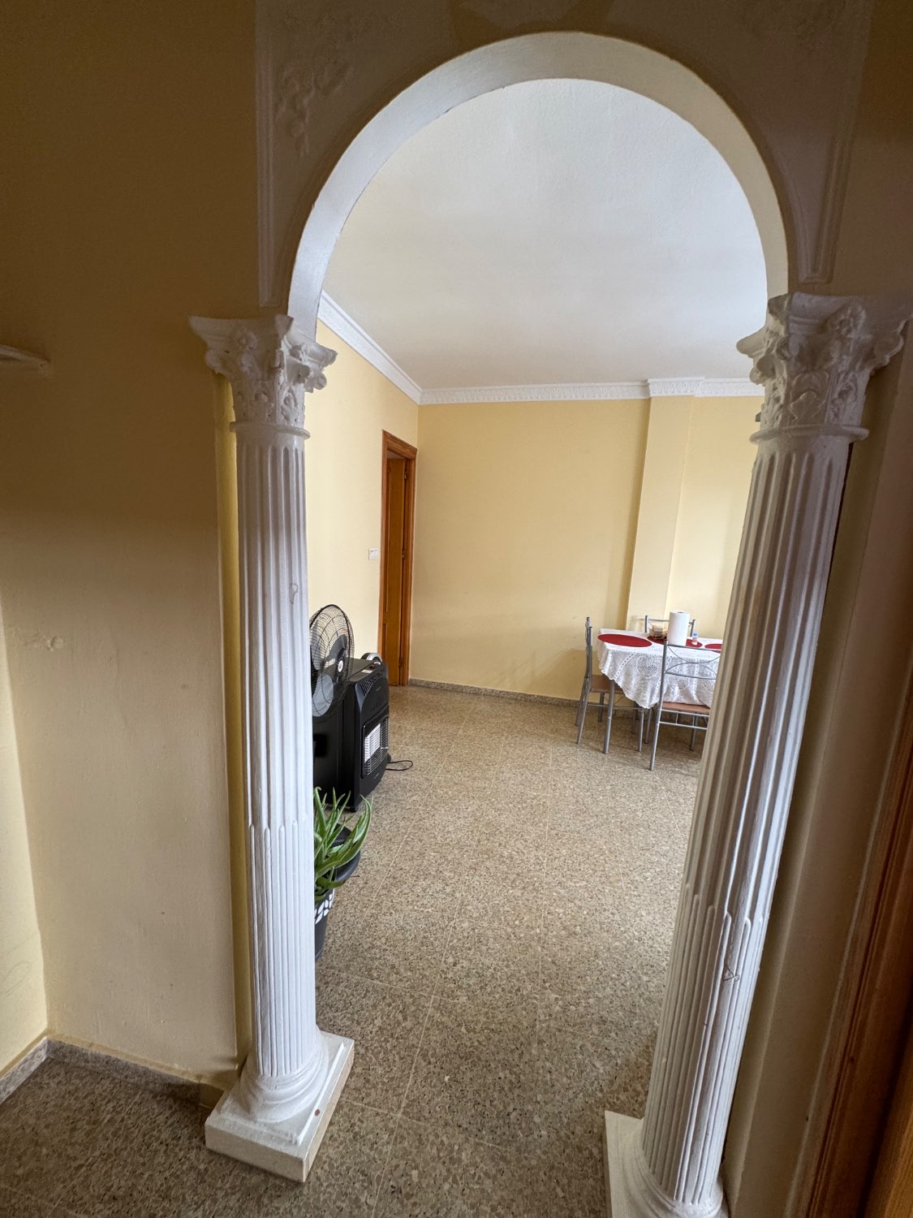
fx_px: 492
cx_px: 456
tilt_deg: -8.1
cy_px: 609
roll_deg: -3.1
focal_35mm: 14
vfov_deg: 102.1
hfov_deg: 85.7
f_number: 2.2
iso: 200
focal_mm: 2.22
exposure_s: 1/50
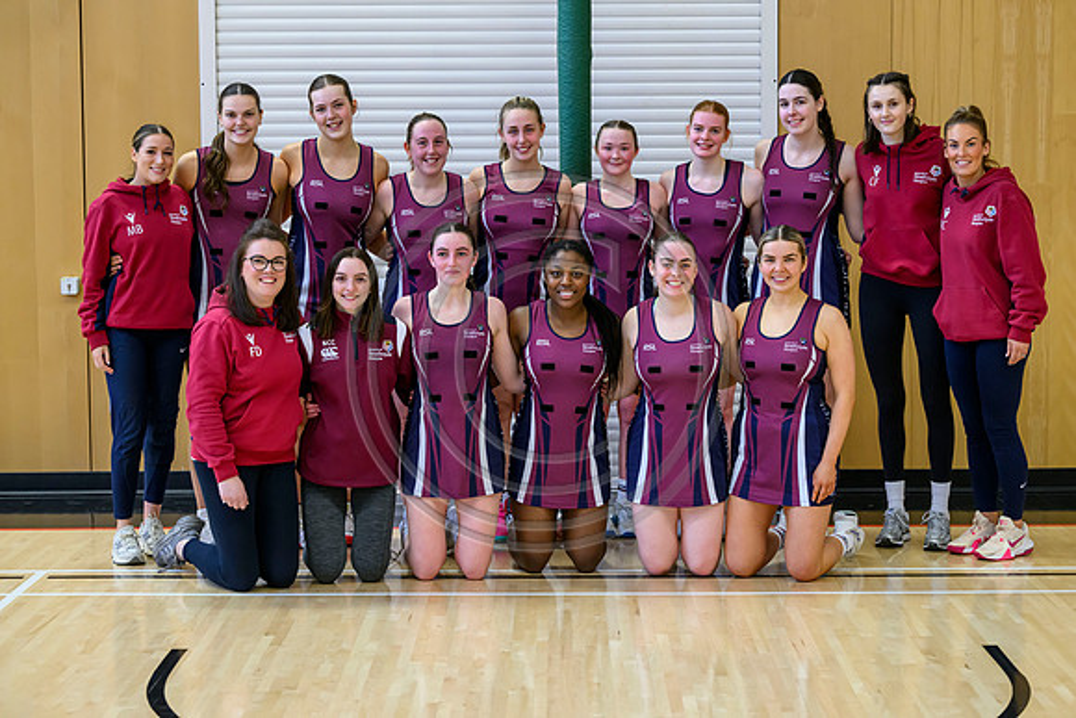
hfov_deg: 26.3
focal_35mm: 77
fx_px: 2302
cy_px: 359
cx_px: 538
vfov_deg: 17.7
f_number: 3.5
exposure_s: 1/640
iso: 3200
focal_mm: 77
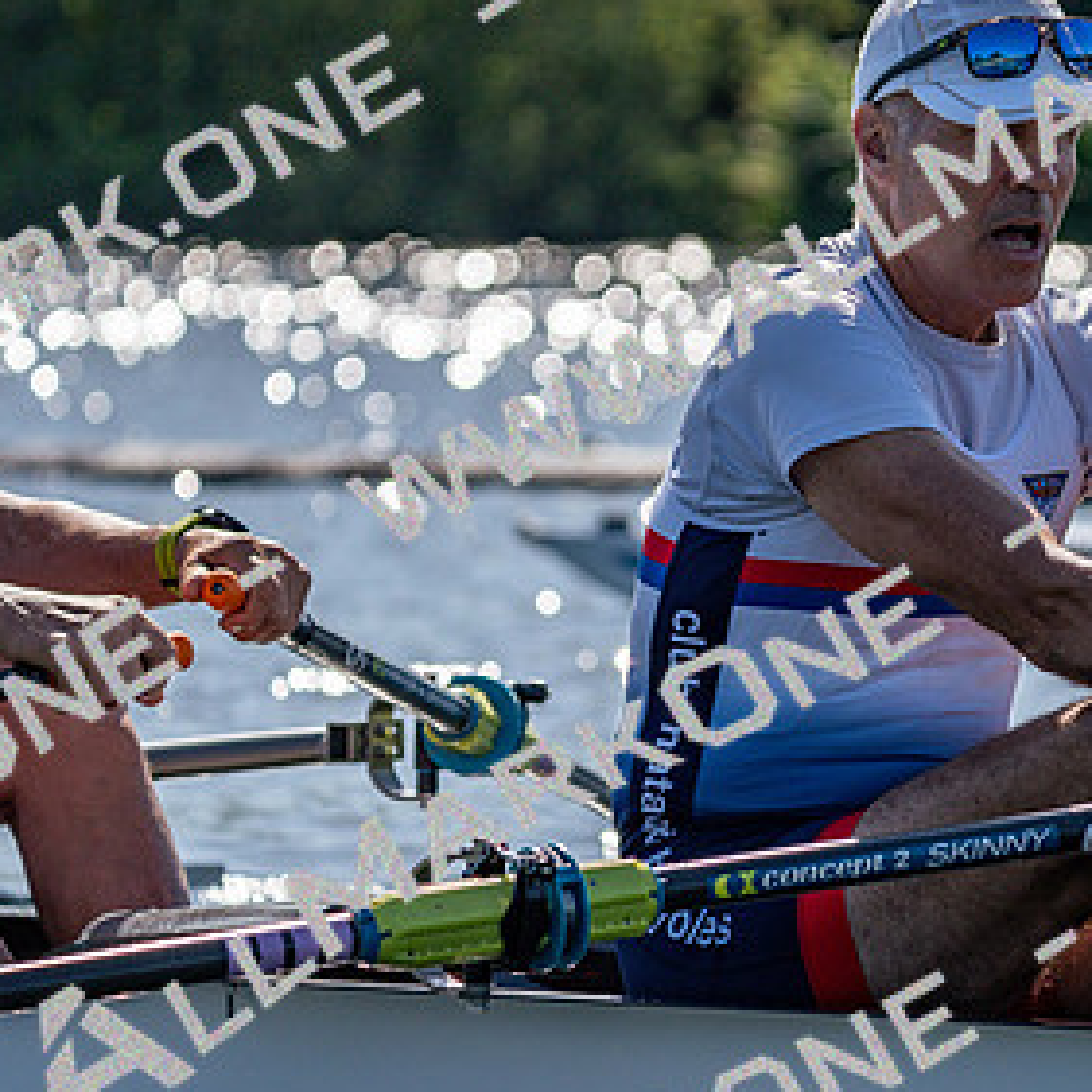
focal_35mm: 355
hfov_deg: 4.9
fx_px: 12670
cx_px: 828
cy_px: 554
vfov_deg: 4.9
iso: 200
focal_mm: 202
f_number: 5.6
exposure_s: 1/2000
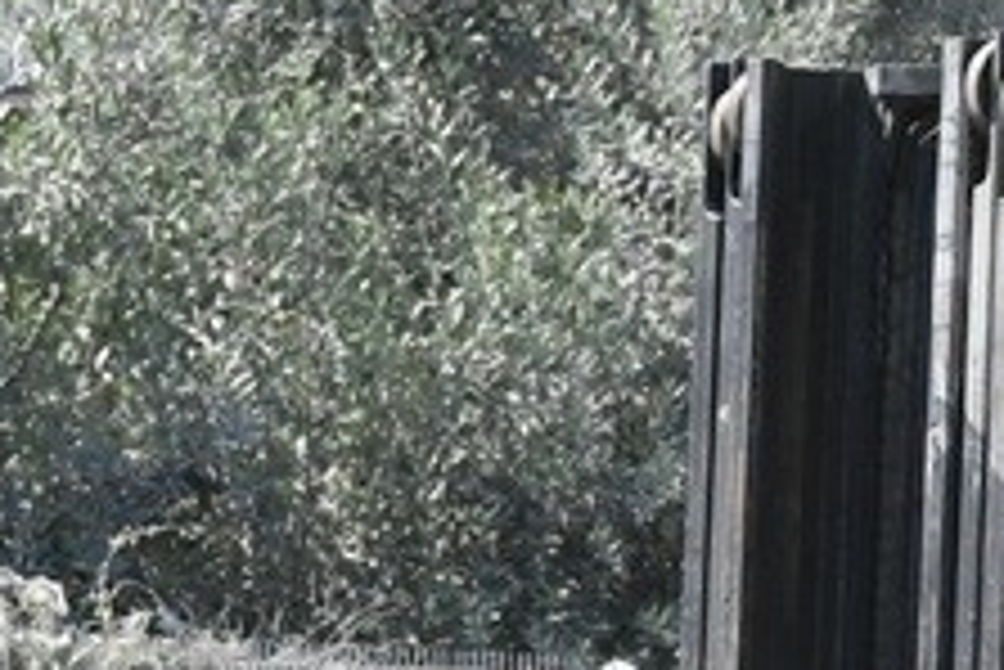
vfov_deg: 2.8
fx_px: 13590
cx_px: 963
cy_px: 940
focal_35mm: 487
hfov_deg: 4.2
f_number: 8
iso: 1600
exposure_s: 1/3200
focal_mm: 52
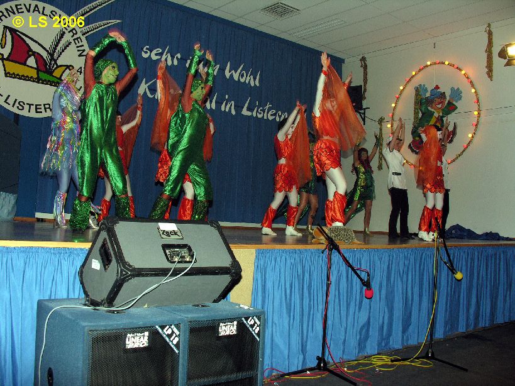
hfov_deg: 52.6
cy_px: 193
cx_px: 258
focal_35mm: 35
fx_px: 521
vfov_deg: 40.7
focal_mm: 8.9
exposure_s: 1/60.1
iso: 100
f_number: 4
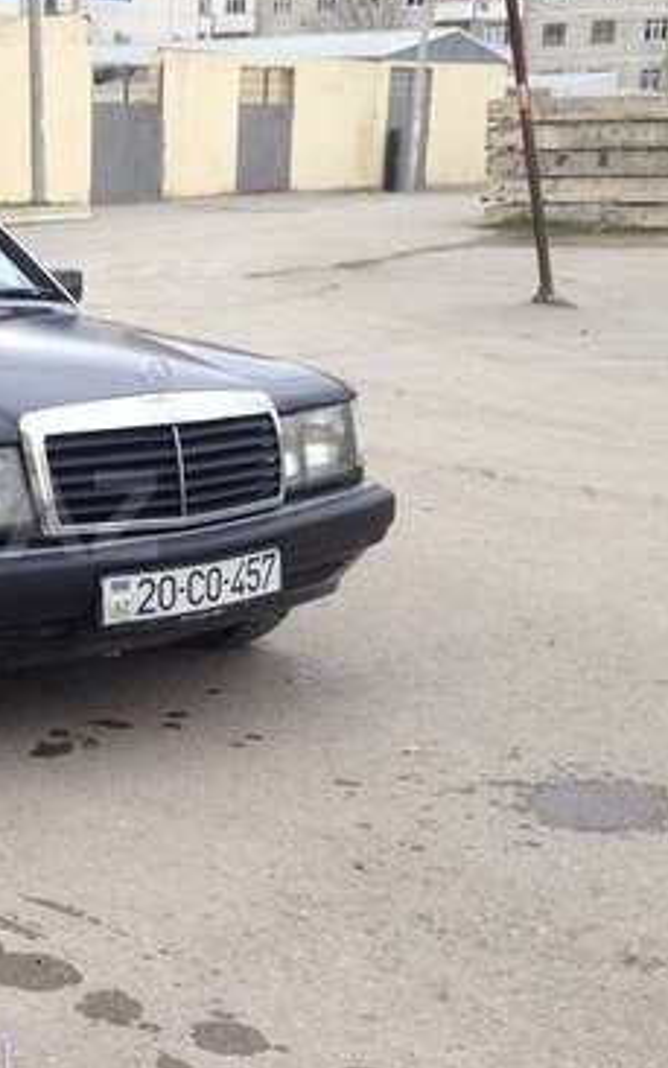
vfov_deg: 32.5
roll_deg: +0.1
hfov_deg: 19.4
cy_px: 515
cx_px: -140
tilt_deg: -11.1
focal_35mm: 63
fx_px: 1834
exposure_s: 1/226
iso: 50
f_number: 2.4
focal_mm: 4.12
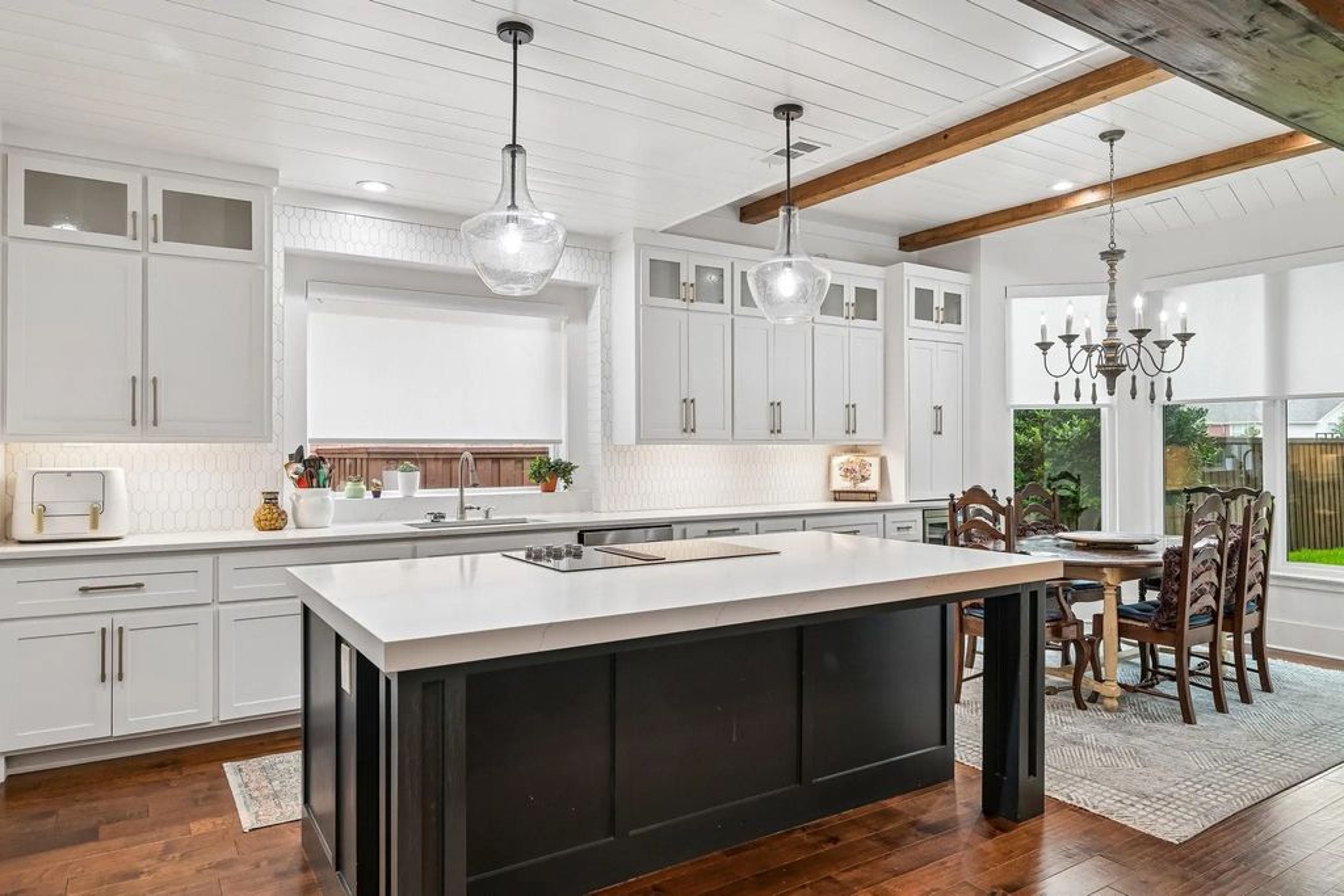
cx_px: 672
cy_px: 448
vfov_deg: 58.4
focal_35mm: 22
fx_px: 803
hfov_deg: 79.9
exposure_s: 1/30
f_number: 8
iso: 400
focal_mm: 21.5
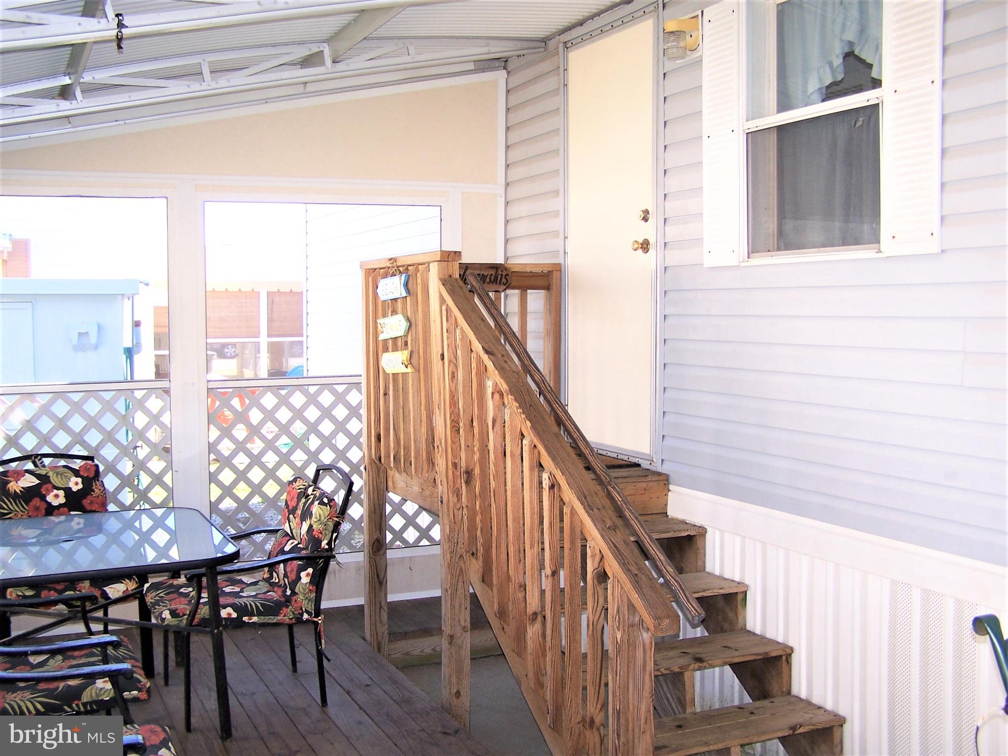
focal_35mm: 38
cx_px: 504
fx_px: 1107
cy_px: 378
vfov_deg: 37.7
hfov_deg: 49.0
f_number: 2.8
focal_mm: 6.3
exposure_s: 1/90
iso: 80
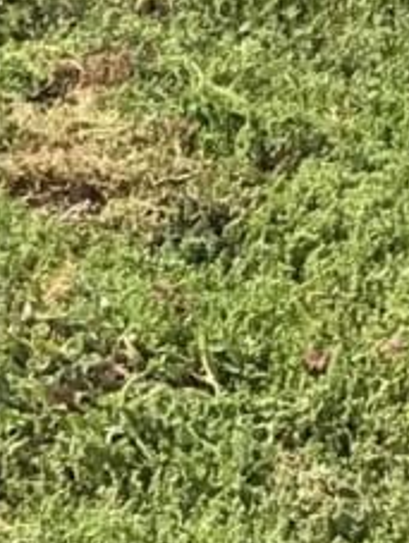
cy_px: -464
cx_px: -584
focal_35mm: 197
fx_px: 3095
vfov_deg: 9.5
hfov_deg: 7.1
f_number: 1.8
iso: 20
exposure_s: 1/2994
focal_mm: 3.99
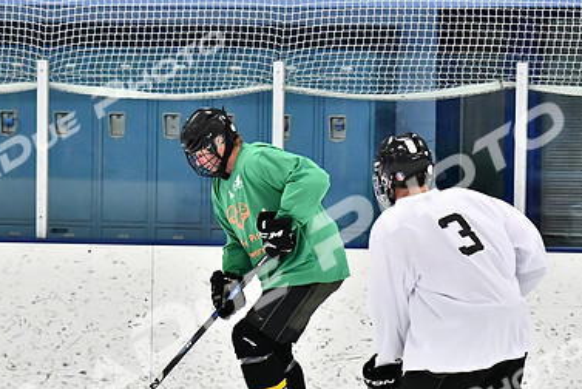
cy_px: 294
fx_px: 5598
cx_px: 225
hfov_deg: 6.0
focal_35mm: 346
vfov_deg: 4.0
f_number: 2.8
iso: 6400
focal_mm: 150
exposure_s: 1/1600
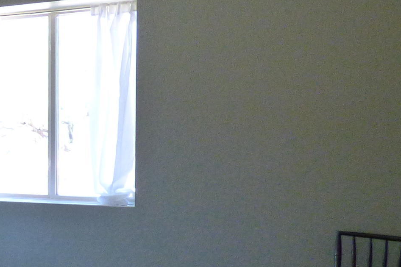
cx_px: -100
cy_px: 164
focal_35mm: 66
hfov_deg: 26.5
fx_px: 735
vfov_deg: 20.6
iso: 400
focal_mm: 3.58
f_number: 2.8
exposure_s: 1/60
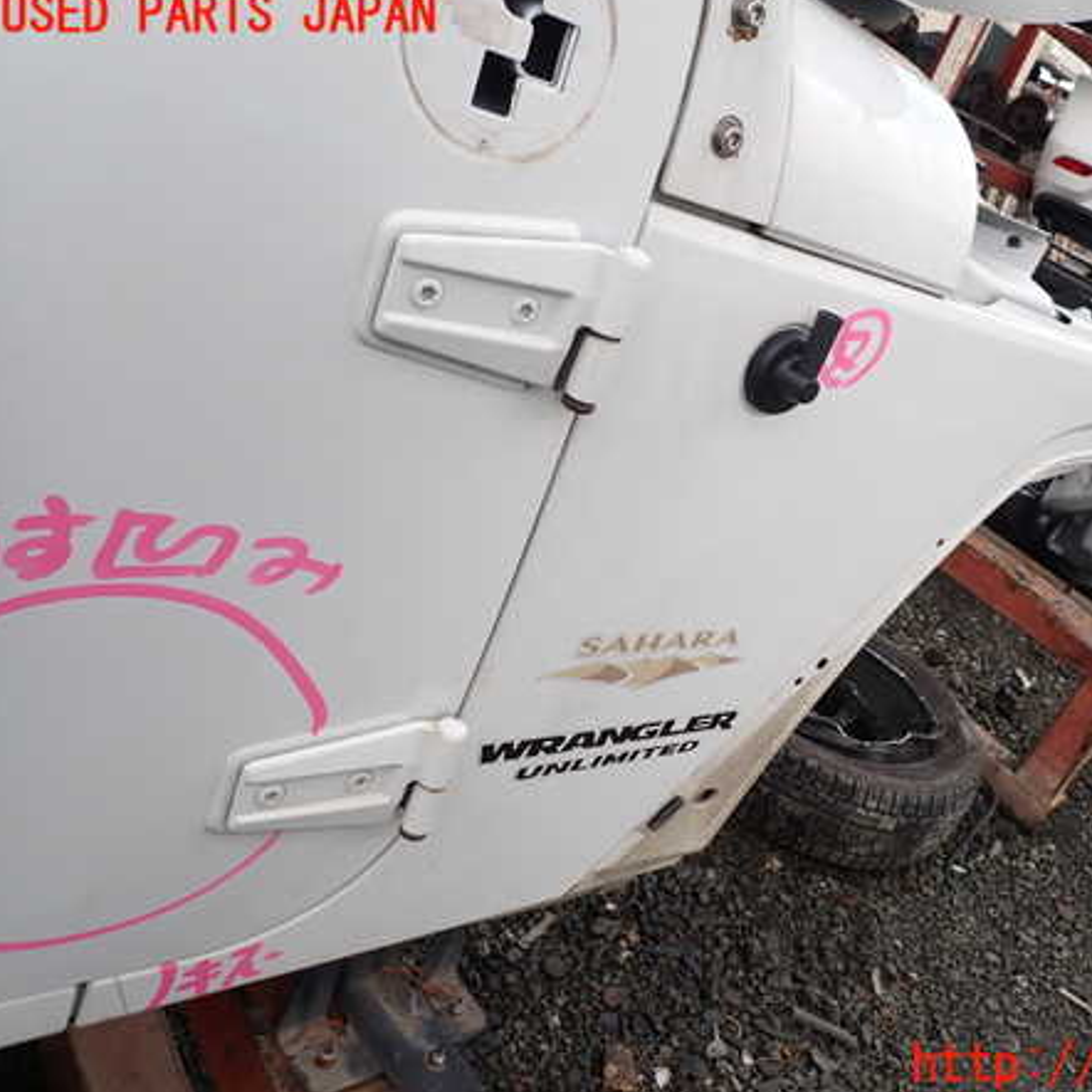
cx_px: 729
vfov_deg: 54.0
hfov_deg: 53.0
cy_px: 541
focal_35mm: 30
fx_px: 1071
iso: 100
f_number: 2.8
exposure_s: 1/400
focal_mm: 4.5
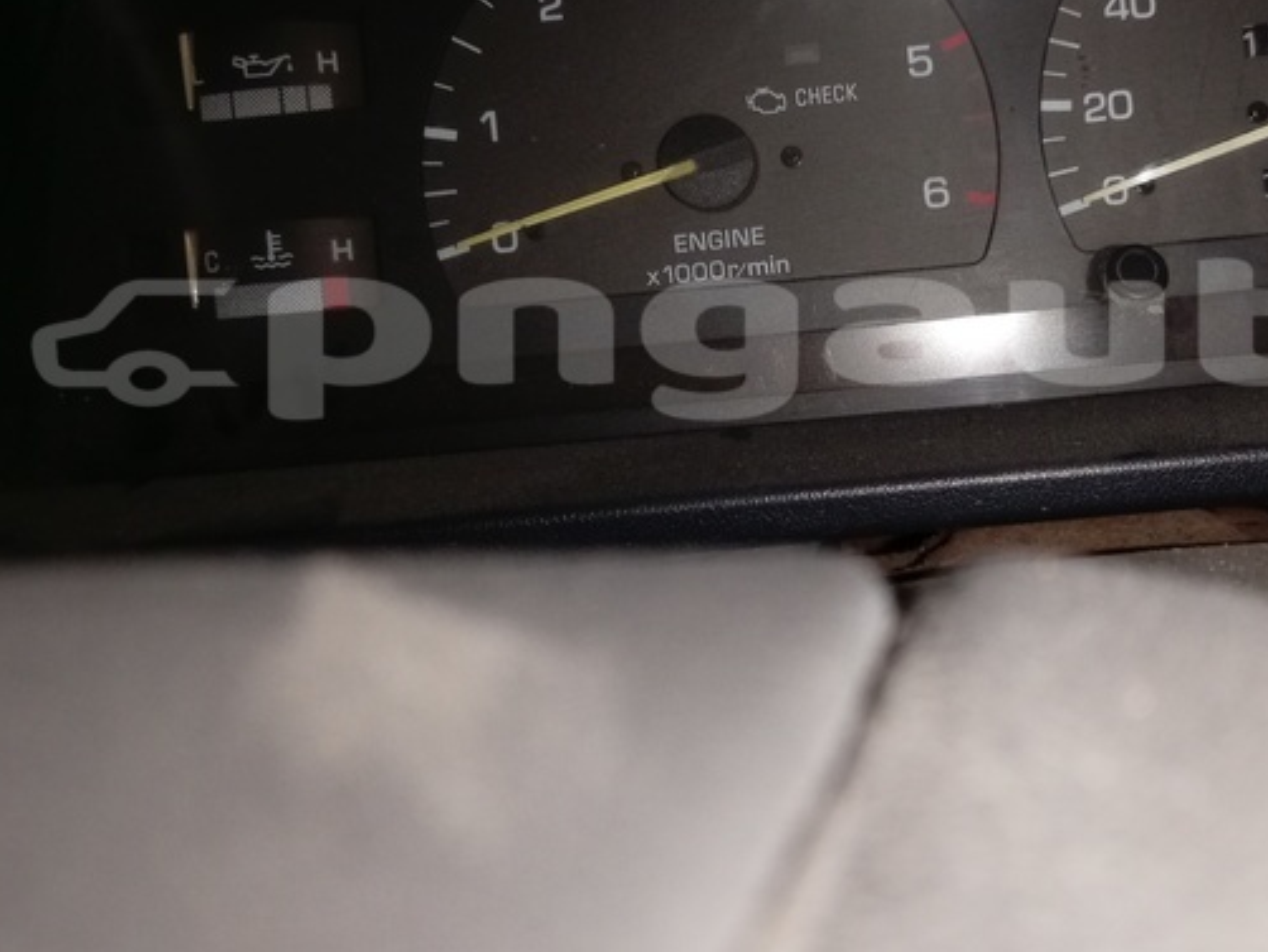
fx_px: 1576
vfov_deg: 33.4
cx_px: 841
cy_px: 338
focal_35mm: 43
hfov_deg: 43.2
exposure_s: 1/20
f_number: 1.8
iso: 1568
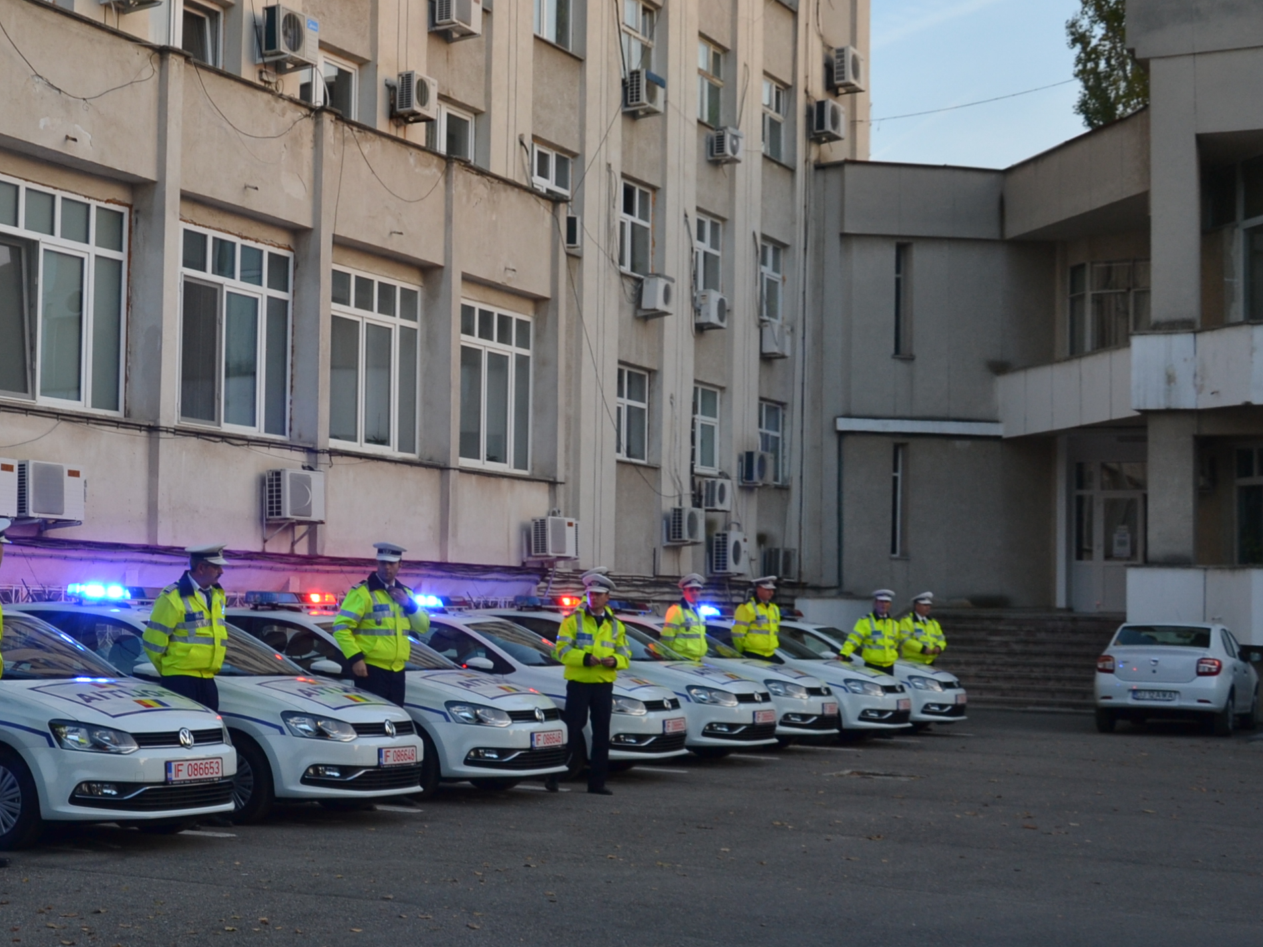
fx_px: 2116
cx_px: 200
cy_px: 518
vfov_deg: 25.2
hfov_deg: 32.1
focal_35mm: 58
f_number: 5.6
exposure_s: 1/125
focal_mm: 22
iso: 250
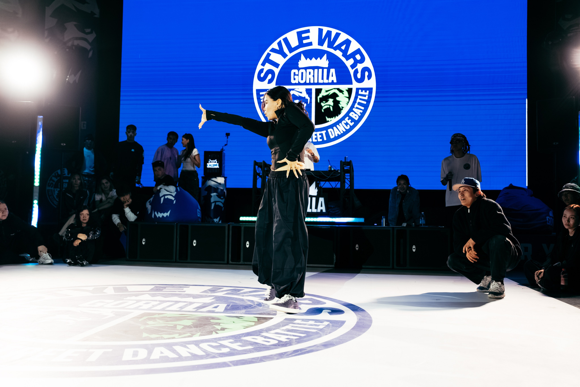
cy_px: 194
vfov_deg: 38.9
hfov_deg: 55.8
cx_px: 290
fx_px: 548
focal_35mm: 34
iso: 3200
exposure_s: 1/800
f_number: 2.8
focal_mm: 34
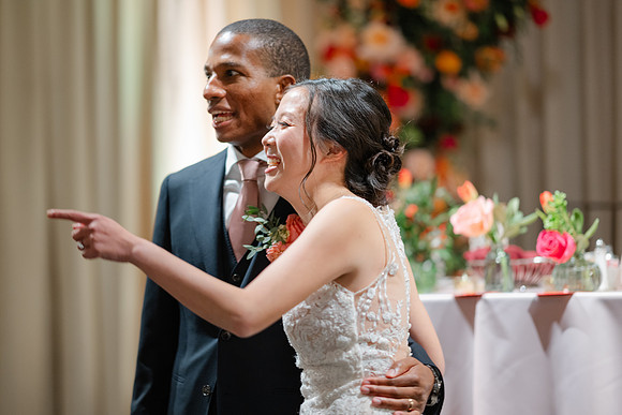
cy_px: 208
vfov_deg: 13.0
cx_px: 311
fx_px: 1815
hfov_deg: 19.5
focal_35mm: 105
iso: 640
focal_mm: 105
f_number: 1.4
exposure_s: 1/200
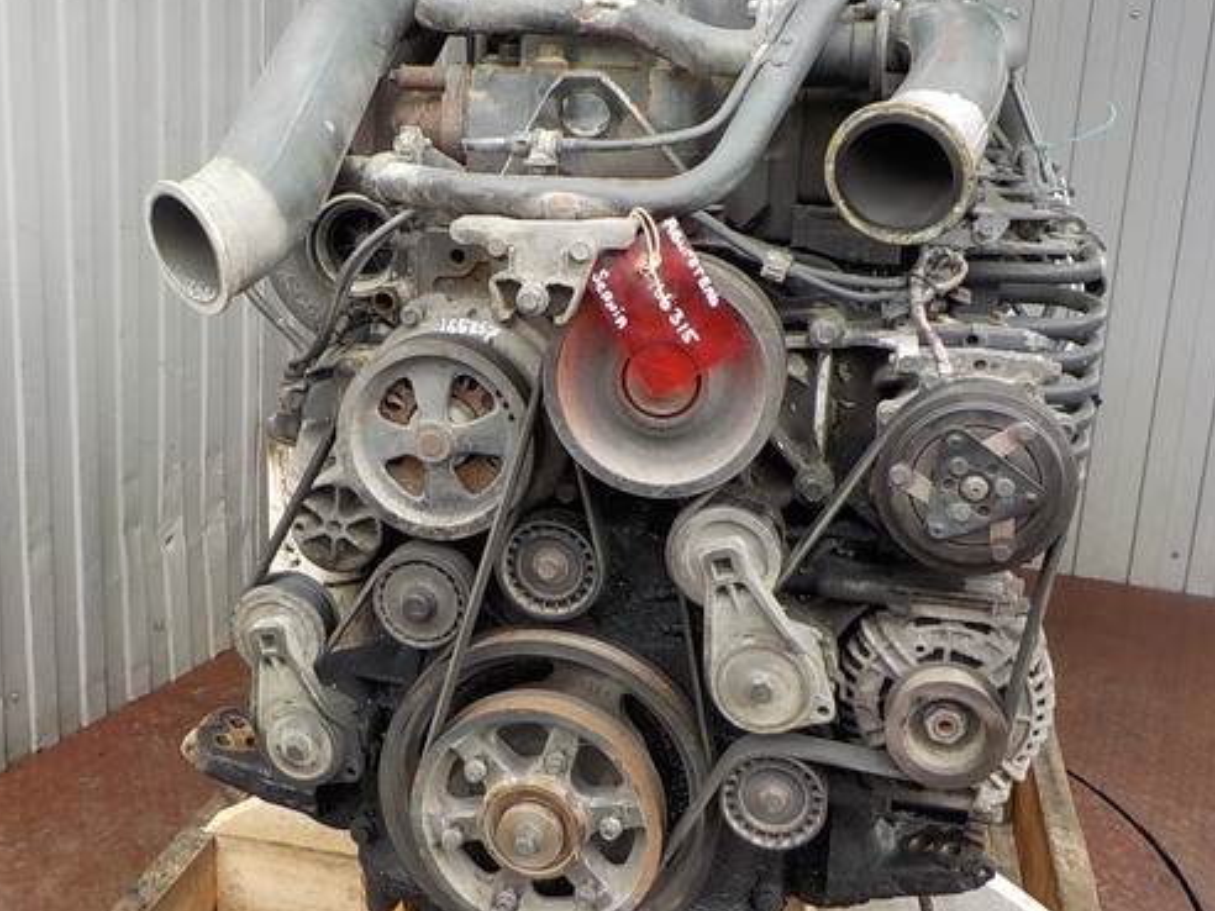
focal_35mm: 39
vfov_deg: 36.8
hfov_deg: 47.5
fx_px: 1369
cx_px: 474
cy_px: 457
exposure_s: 1/30
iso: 140
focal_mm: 4.1
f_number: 3.3
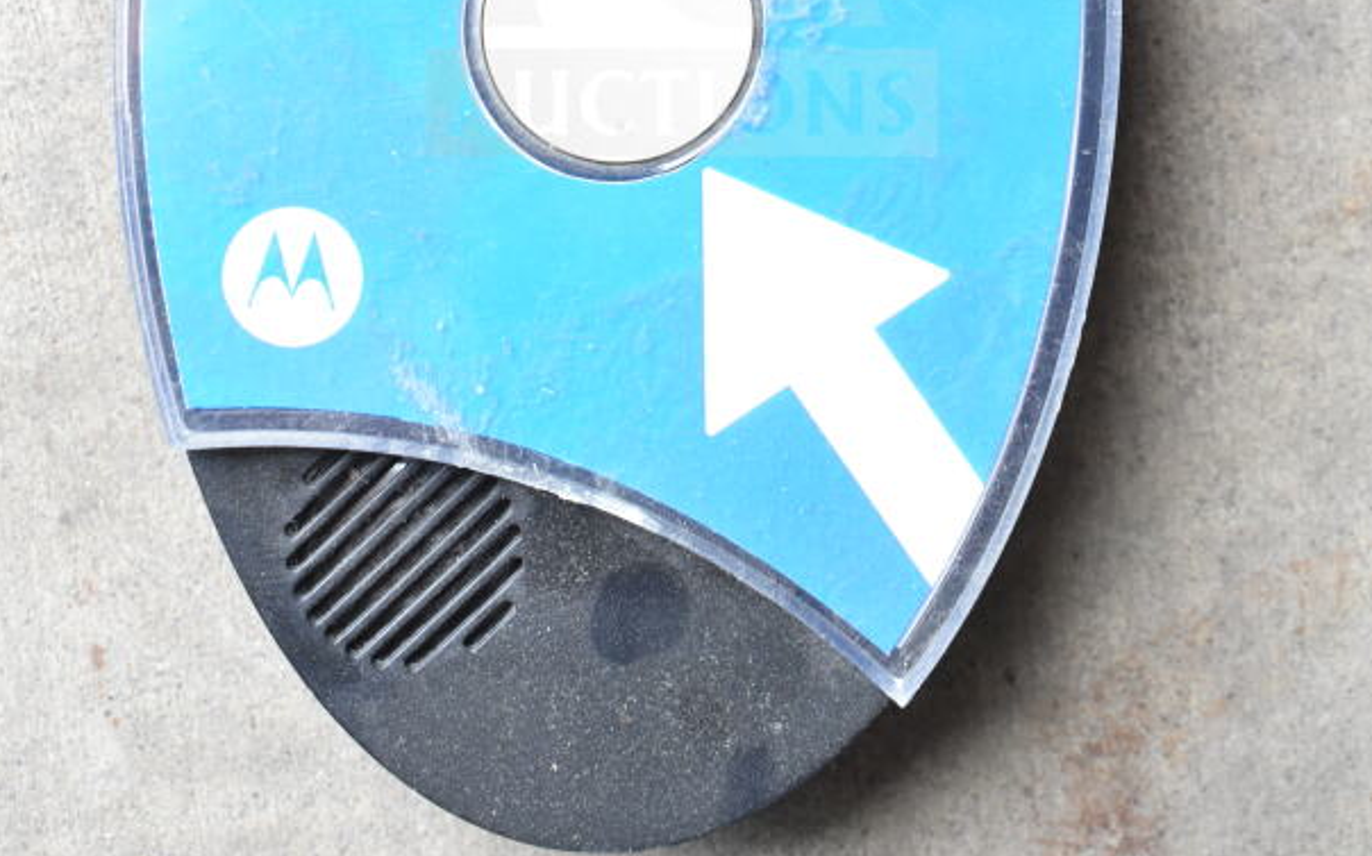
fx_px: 2683
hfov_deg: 28.7
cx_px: 681
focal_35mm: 72
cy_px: -25
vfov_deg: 17.7
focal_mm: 31
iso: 1600
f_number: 6.3
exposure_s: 1/160
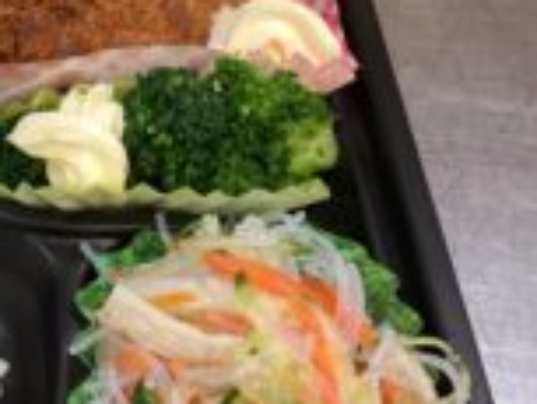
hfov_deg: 23.3
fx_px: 1180
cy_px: 177
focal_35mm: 76
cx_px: -118
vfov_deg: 19.4
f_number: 2.4
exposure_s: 1/60
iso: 200
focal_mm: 3.3
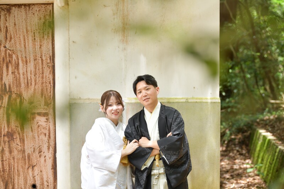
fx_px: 726
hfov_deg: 22.1
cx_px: 142
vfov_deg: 14.9
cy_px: 94
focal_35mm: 92
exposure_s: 1/320
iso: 640
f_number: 3.5
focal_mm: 92
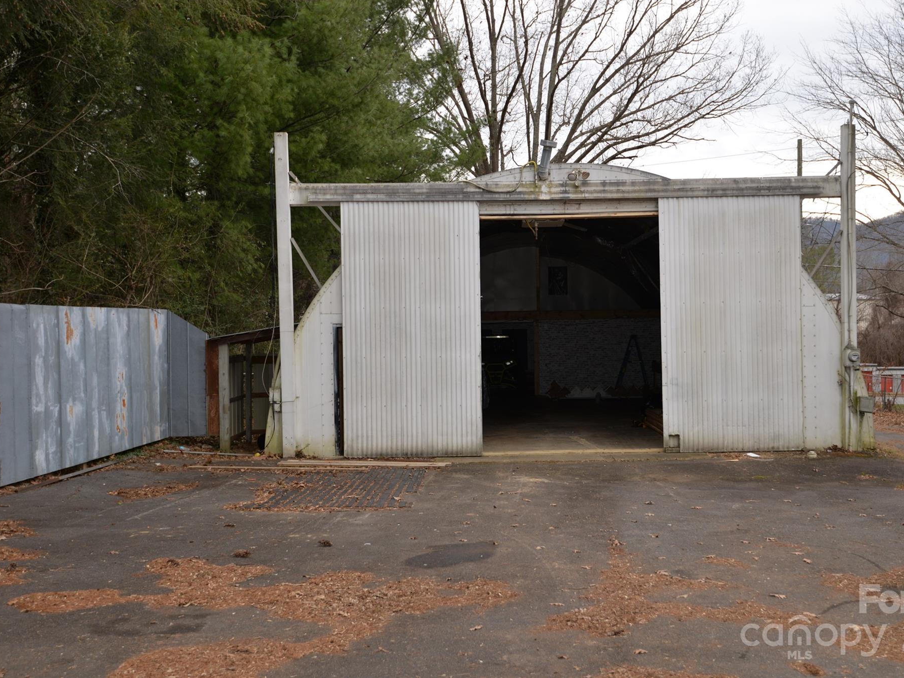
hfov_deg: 53.8
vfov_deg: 41.8
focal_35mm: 34
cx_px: 510
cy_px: 335
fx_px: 888
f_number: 4
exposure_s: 1/200
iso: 125
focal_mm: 31
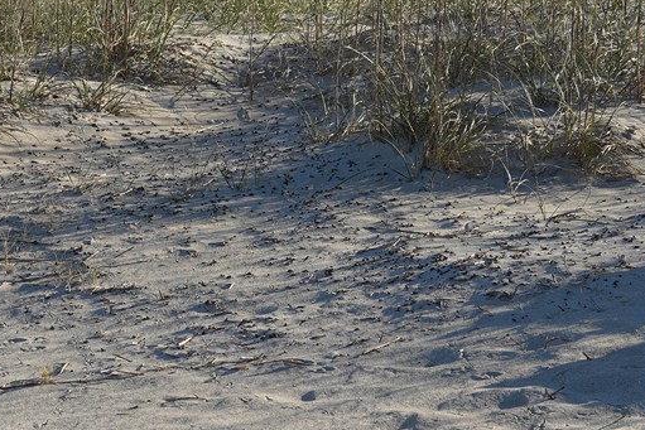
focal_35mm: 141
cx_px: 240
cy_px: 102
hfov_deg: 14.5
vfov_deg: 9.7
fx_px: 2527
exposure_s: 1/100
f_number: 13
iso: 100
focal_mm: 36
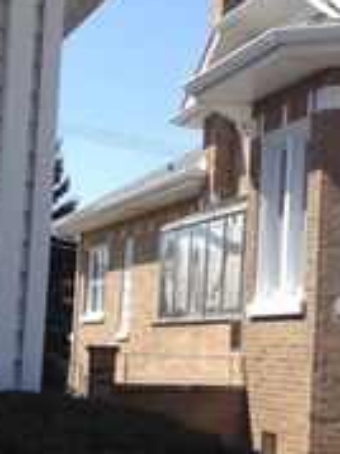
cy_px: 271
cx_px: 337
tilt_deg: +4.3
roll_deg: -2.0
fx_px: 1233
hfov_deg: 15.4
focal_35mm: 94
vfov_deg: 20.9
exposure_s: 1/1126
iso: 50
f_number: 2.4
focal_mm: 4.28
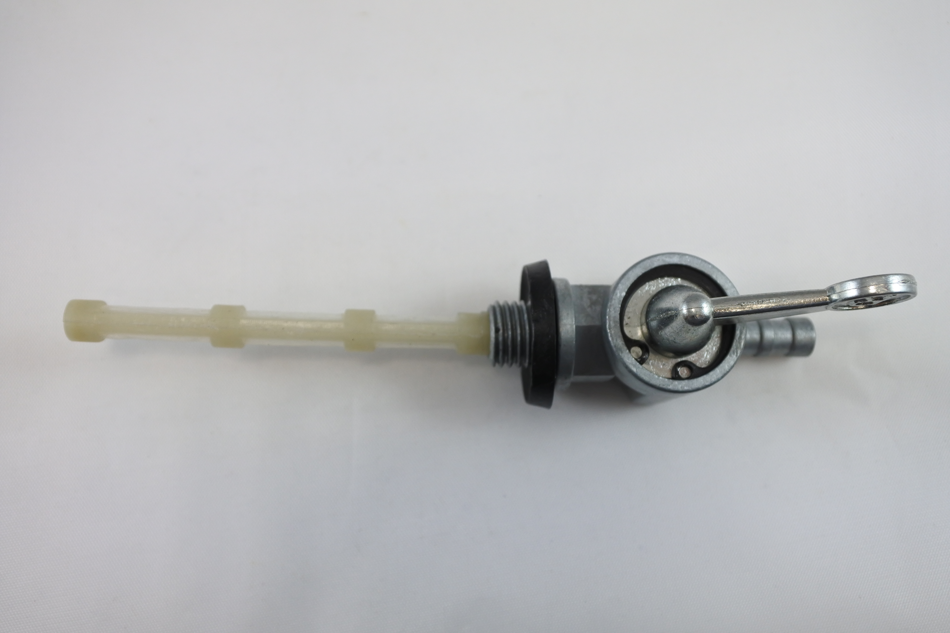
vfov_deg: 42.3
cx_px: 475
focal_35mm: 31
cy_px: 316
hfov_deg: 60.3
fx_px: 818
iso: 360
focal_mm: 11.6
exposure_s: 1/250
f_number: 3.8
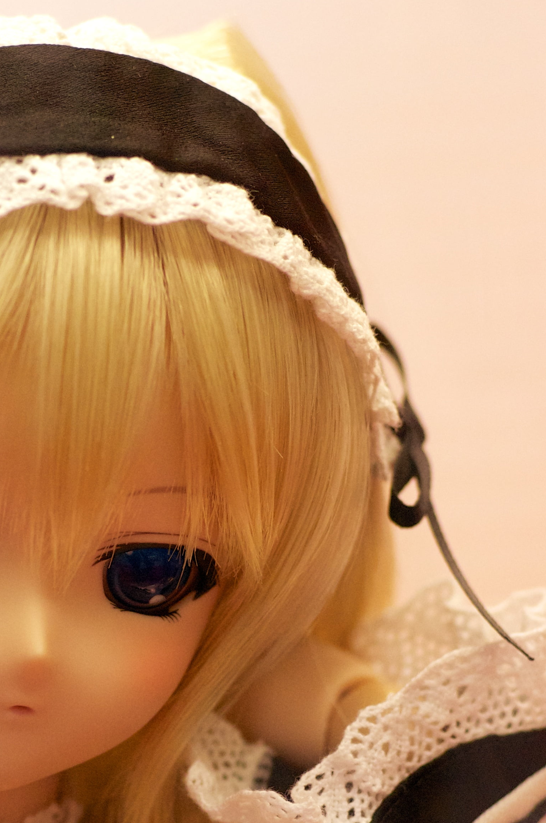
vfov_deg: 9.6
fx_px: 4881
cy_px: 636
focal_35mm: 214
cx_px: 60
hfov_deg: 6.4
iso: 1600
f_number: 4
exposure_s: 1/125
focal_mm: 77
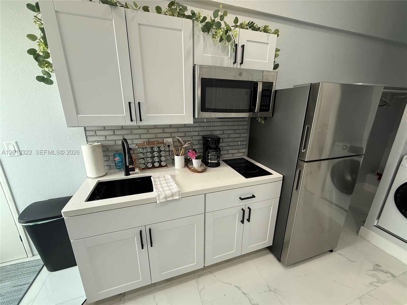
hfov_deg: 102.1
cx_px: 204
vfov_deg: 85.7
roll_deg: -0.6
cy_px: 152
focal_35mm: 14
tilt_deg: -16.1
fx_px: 165
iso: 200
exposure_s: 1/99
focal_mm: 2.22
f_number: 2.2
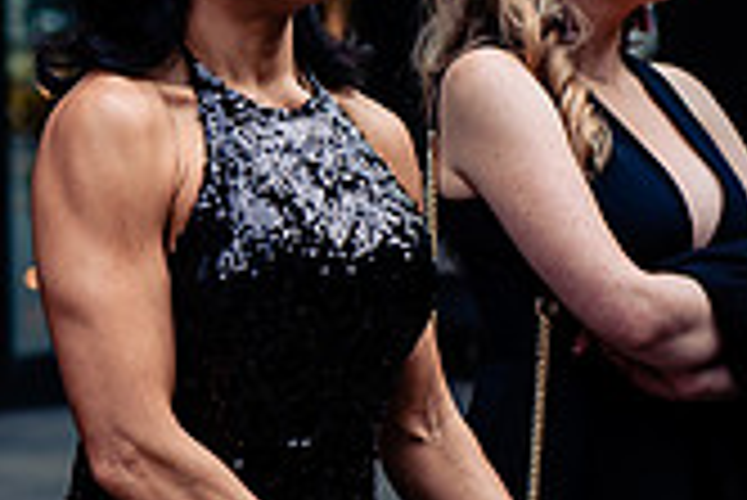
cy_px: 119
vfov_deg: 5.6
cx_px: -144
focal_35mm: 244
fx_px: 5067
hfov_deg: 8.3
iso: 320
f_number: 2.8
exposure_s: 1/160
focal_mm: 70
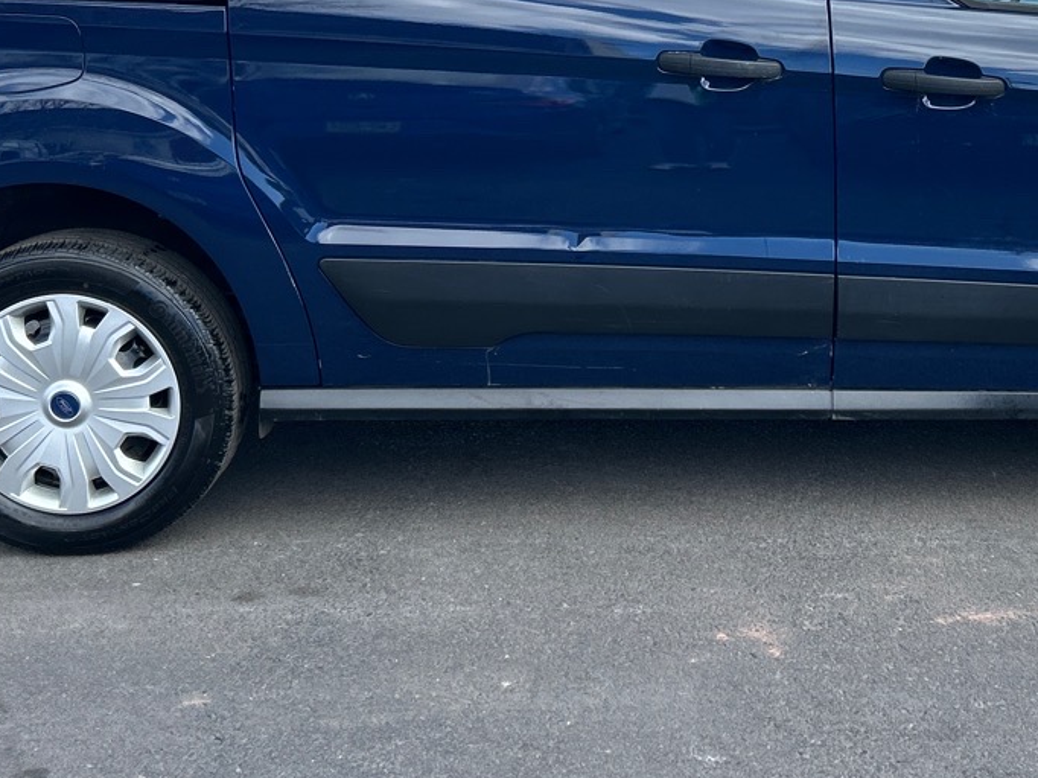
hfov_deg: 31.2
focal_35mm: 61
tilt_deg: -8.8
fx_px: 1829
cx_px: 761
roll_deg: +0.8
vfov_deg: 23.4
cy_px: 79
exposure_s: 1/2165
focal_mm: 5.7
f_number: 1.5
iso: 50
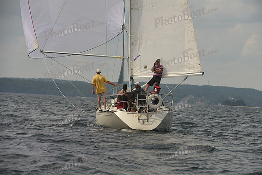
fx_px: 1601
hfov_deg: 9.4
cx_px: 131
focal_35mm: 220
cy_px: 88
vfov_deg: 6.2
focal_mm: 220
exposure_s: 1/1000
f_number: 7.1
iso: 250
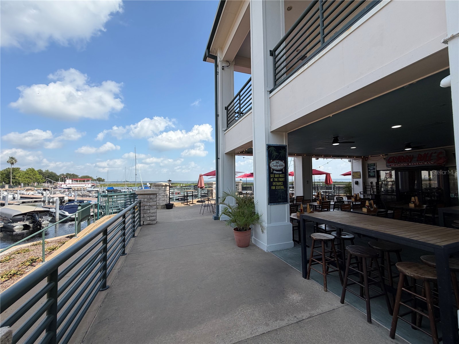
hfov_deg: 102.1
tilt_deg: +3.1
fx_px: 186
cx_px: 230
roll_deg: +1.1
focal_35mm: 14
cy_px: 172
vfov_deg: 85.7
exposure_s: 1/770
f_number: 2.2
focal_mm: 2.22
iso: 32
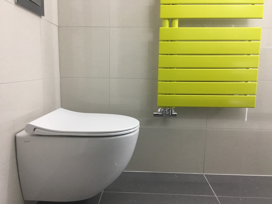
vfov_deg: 48.2
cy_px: 102
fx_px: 228
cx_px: 136
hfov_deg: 61.7
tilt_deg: -8.1
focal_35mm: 29
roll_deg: -0.8
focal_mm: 4.15
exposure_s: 1/33
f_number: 2.2
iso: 125
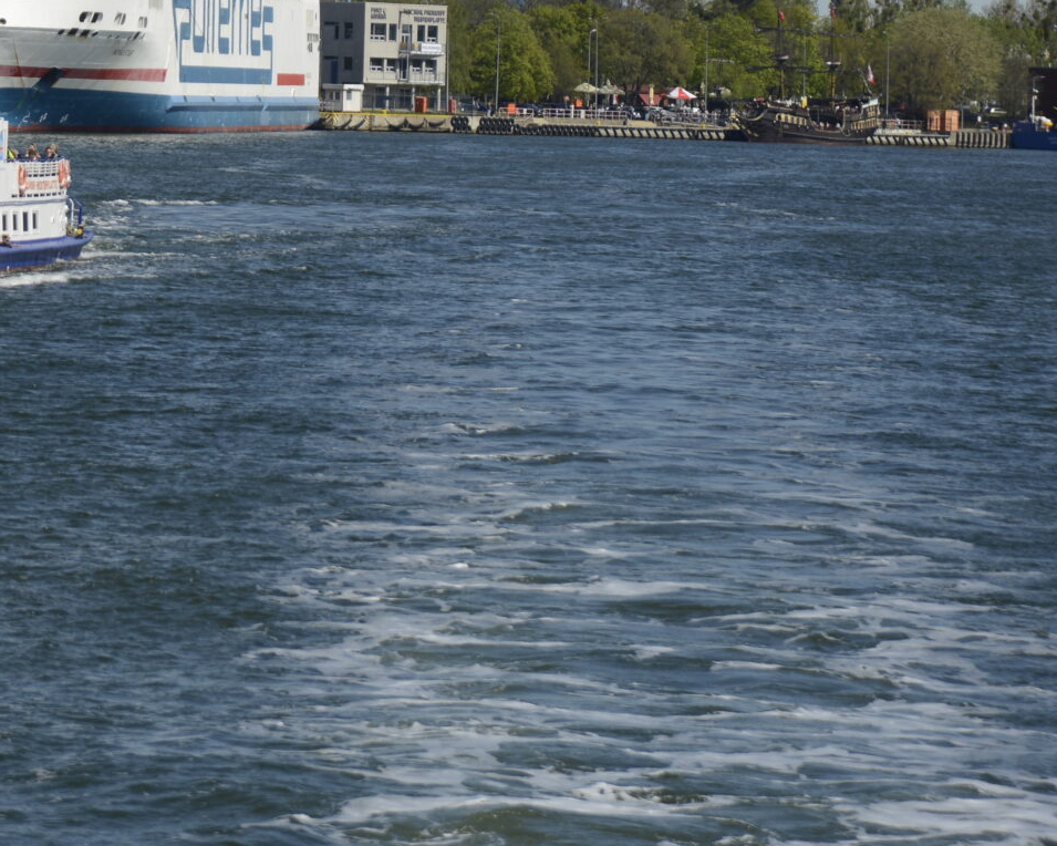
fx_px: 6695
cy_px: -16
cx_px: -3
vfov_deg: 7.2
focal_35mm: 214
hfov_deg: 9.0
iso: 110
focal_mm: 85
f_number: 4
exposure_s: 1/1600
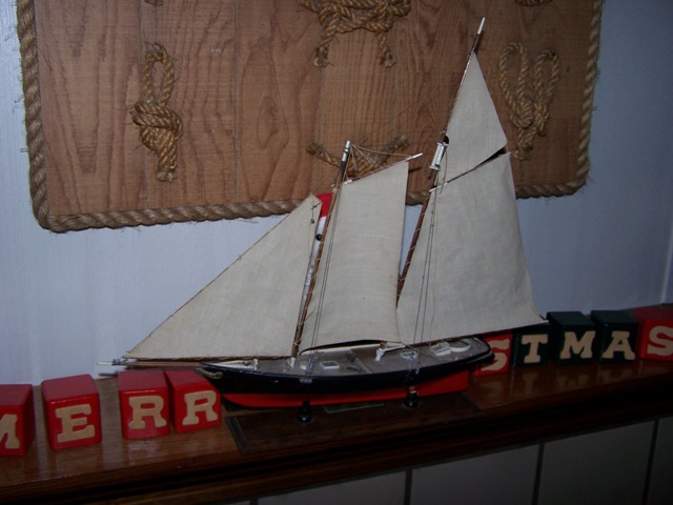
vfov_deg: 37.7
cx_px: 336
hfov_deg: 49.0
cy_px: 252
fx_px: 739
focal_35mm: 38
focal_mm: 6.3
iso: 80
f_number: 2.8
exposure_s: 1/60
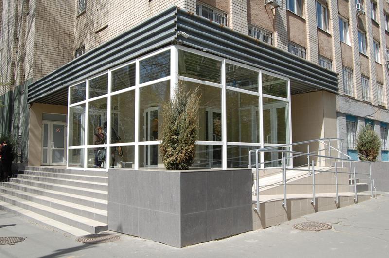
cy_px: 129
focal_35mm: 30
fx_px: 324
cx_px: 194
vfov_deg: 43.5
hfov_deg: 62.0
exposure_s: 1/320
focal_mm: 20
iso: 200
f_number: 9
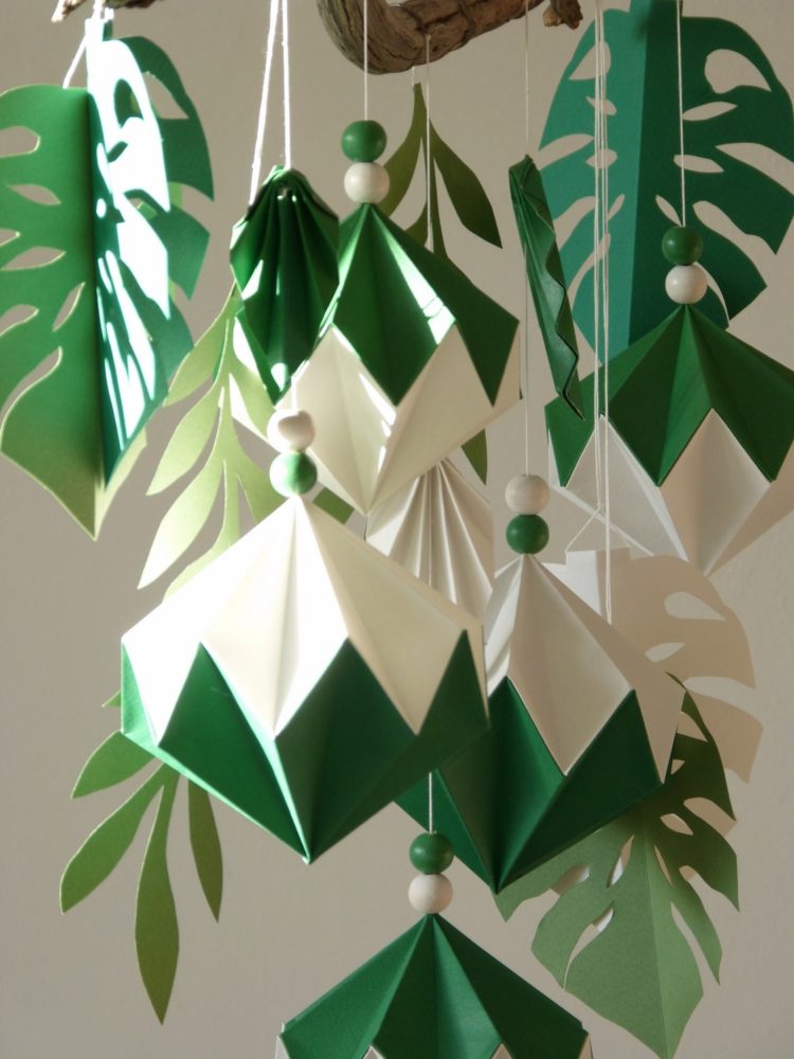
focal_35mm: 209
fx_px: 6392
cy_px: 530
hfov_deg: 7.1
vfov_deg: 9.5
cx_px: 397
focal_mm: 37.7
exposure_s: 1/80
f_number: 4
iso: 125
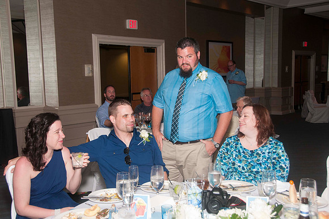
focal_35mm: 44
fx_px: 397
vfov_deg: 30.8
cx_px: 164
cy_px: 110
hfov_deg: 45.0
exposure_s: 1/60
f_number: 5.6
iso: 400
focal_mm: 29
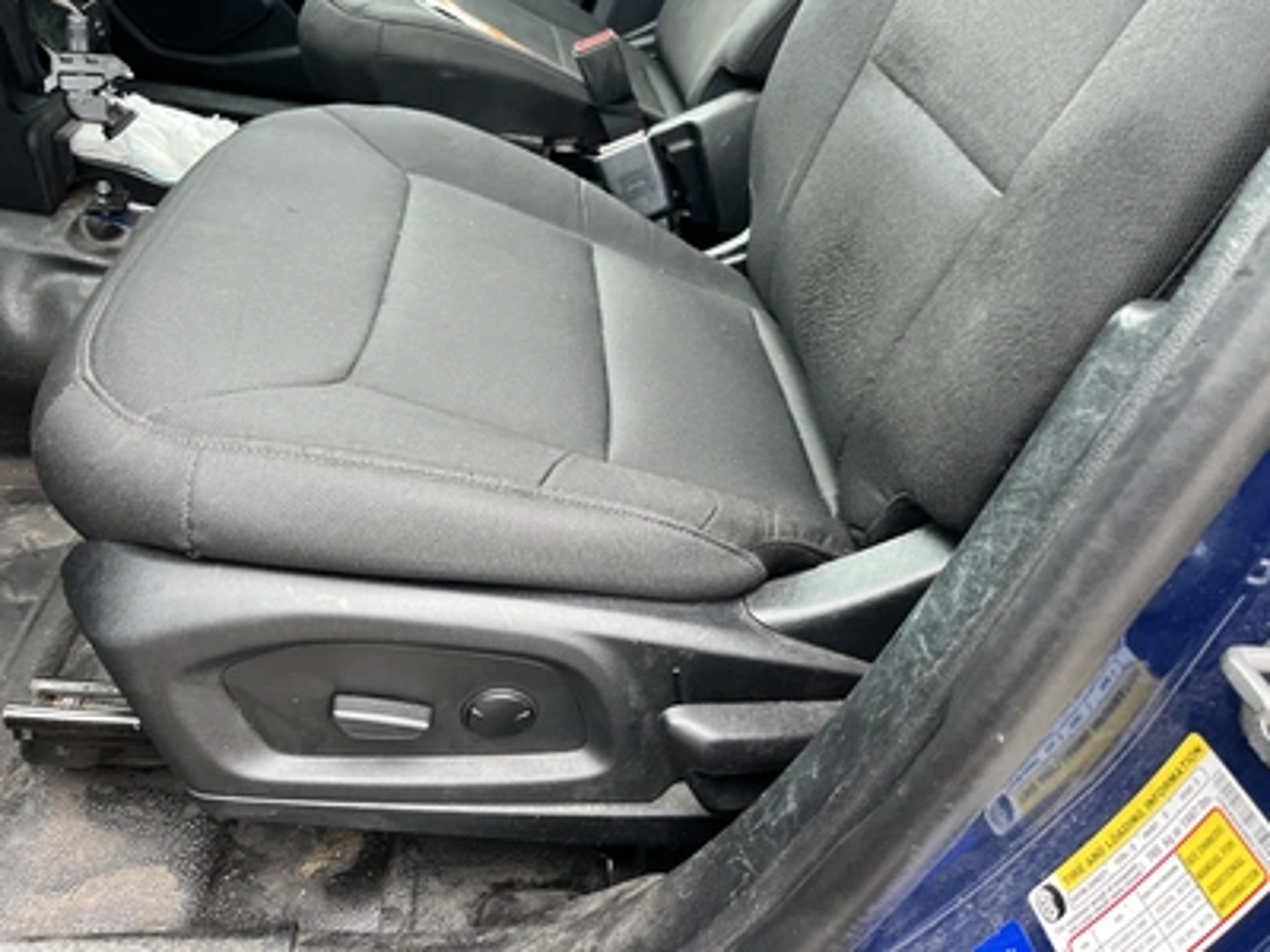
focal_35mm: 26
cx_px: 635
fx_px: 954
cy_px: 476
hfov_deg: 67.3
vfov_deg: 53.1
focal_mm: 5.1
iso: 80
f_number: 1.6
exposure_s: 1/121
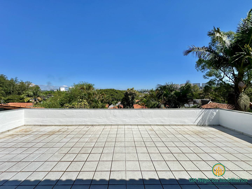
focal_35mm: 14
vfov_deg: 85.7
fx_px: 102
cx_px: 126
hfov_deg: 102.1
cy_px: 94
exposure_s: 1/4132
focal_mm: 2.22
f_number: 2.2
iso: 50
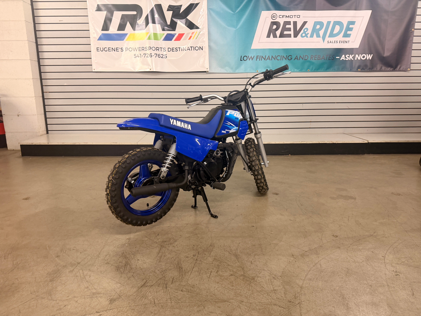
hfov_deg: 71.6
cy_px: 158
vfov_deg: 56.8
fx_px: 292
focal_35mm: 24
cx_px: 210
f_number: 1.78
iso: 250
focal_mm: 6.76
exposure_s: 1/60
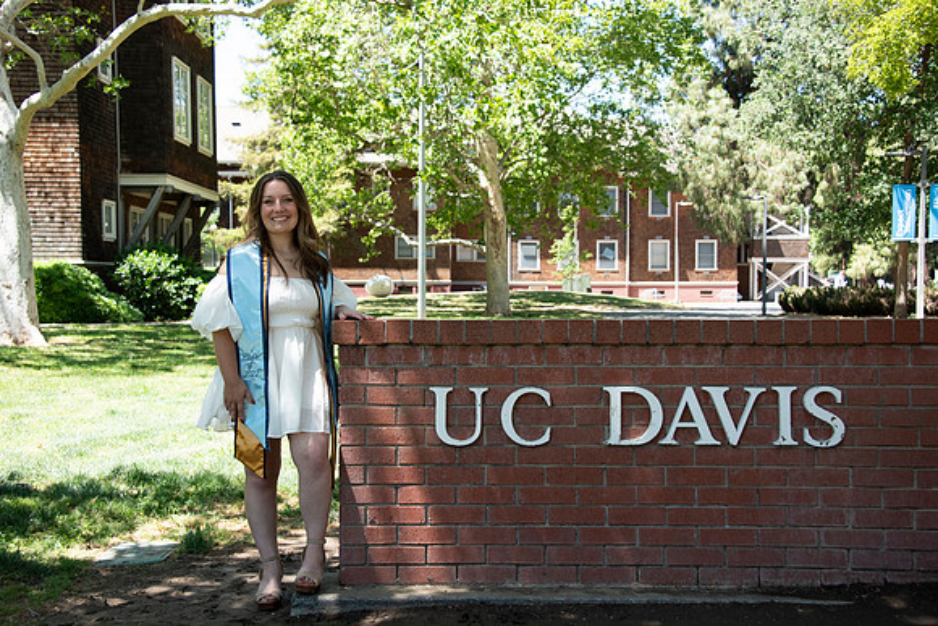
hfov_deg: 41.1
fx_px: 1251
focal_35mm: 48
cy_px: 313
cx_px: 469
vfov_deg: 28.1
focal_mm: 48
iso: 640
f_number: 5.6
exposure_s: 1/500
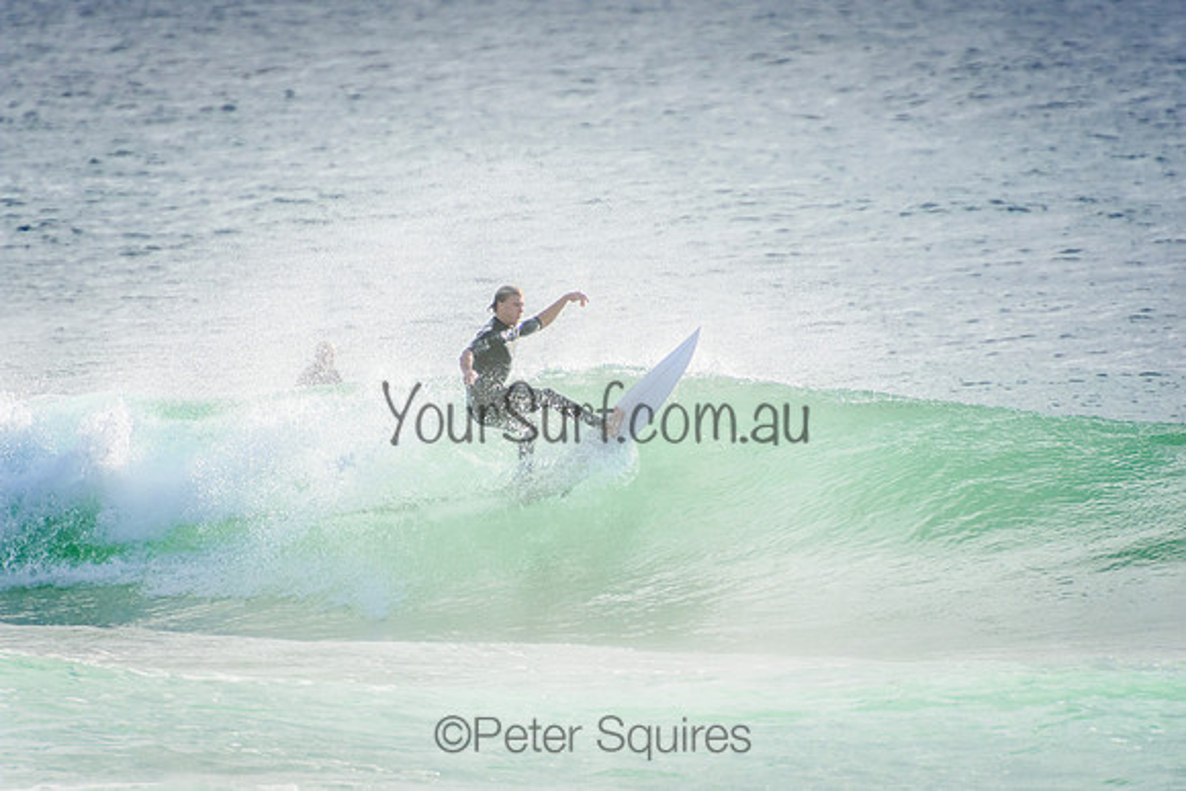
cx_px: 593
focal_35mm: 600
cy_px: 396
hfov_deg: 3.4
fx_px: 19770
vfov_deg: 2.3
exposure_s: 1/2000
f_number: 5.6
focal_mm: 400
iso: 360
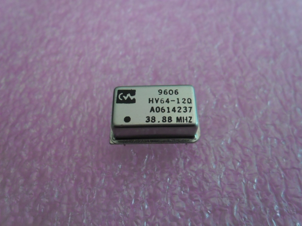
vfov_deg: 51.4
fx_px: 236
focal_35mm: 27
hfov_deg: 65.3
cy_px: 113
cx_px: 151
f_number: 3.5
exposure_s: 1/43
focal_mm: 4.9
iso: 200
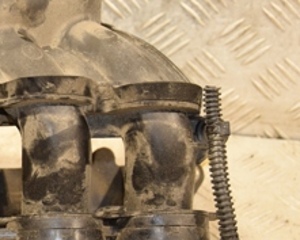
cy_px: 125
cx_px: -69
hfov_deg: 11.6
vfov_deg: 9.5
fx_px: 1448
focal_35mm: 163
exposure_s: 1/160
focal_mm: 40
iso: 800
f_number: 4.8
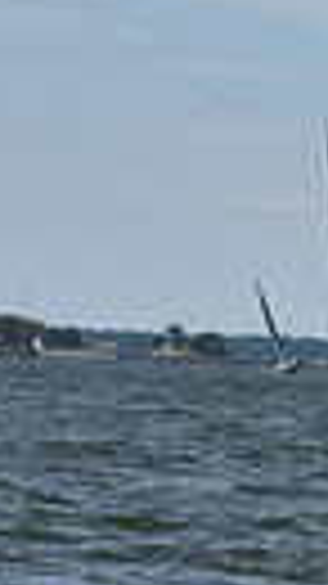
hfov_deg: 3.3
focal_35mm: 350
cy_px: 16
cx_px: 1276
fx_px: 5419
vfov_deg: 6.2
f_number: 11
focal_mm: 75
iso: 320
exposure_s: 1/1000
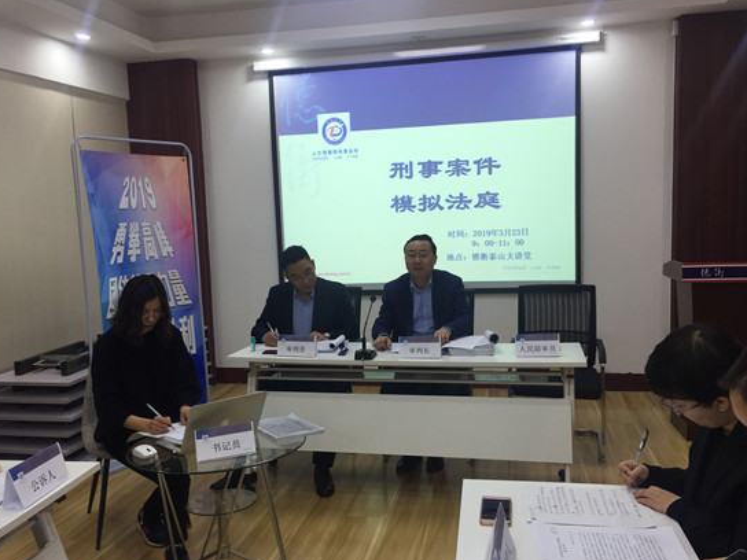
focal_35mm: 32
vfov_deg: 44.1
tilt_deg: -6.1
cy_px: 295
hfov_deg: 56.8
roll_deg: +1.5
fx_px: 691
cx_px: 371
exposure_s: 1/50
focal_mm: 4.15
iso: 32
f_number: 2.2
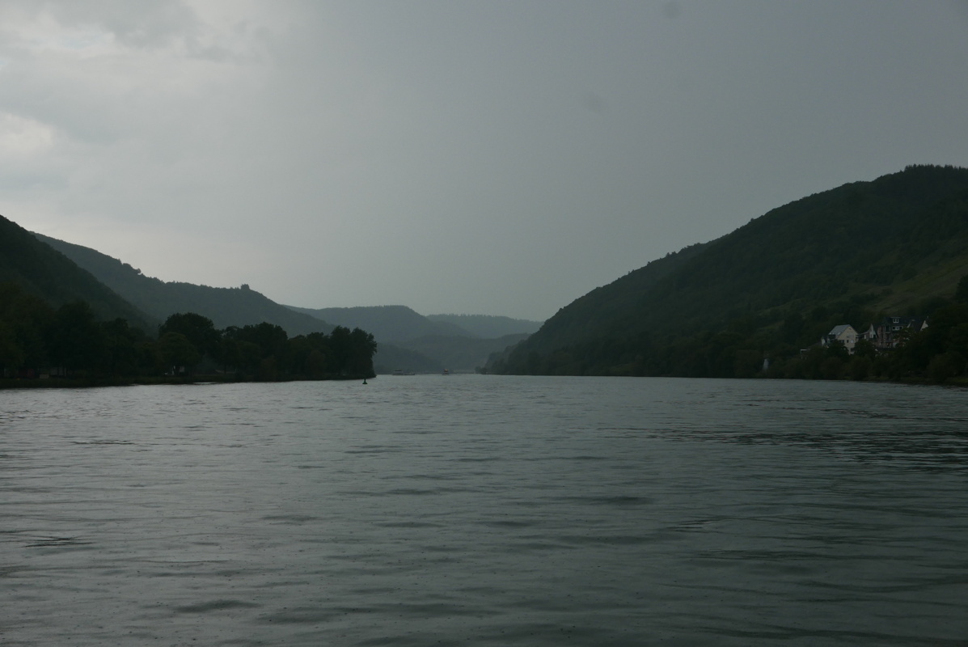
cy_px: 324
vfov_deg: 26.0
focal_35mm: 52
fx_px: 1399
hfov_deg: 38.2
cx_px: 484
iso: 200
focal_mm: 23.6
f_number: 5.6
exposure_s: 1/250
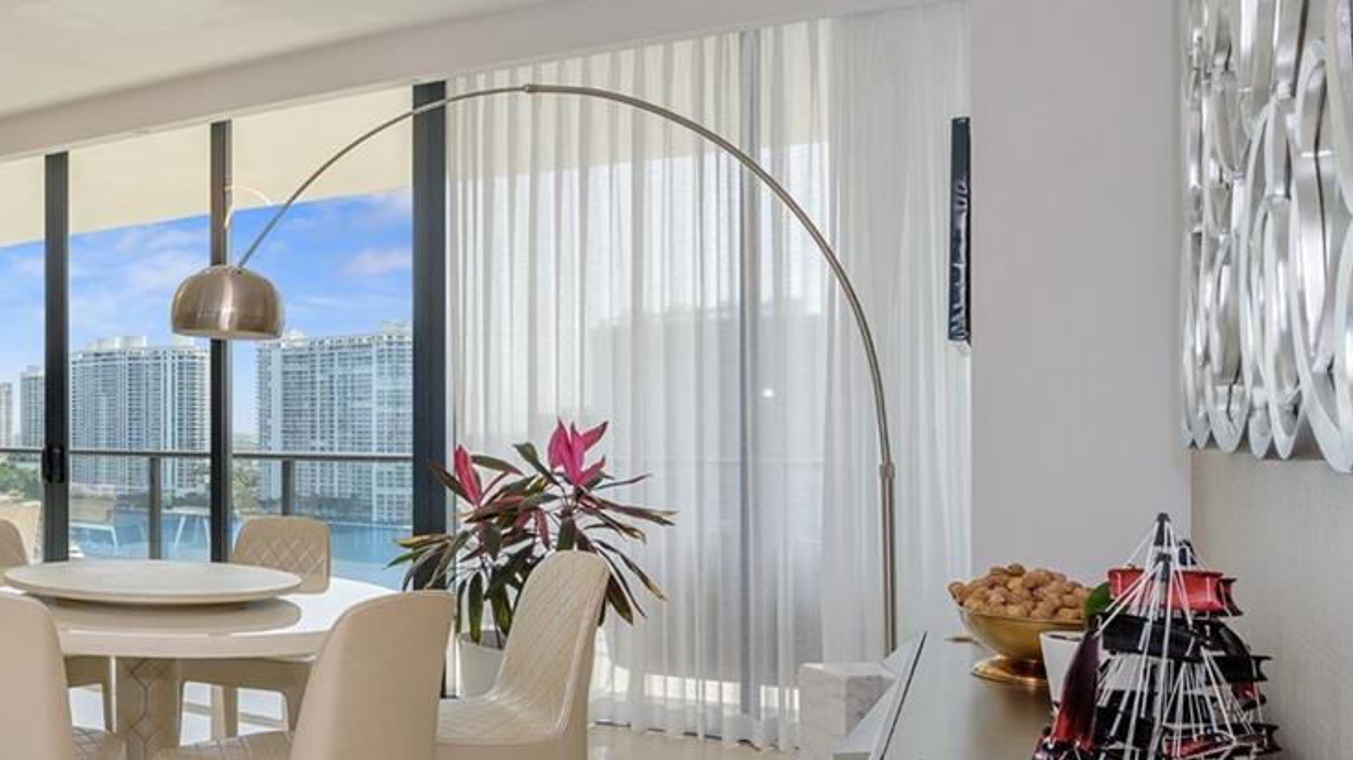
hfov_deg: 50.5
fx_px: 1148
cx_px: 28
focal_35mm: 32
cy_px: 448
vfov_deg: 36.5
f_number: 8
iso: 160
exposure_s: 1/60
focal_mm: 14
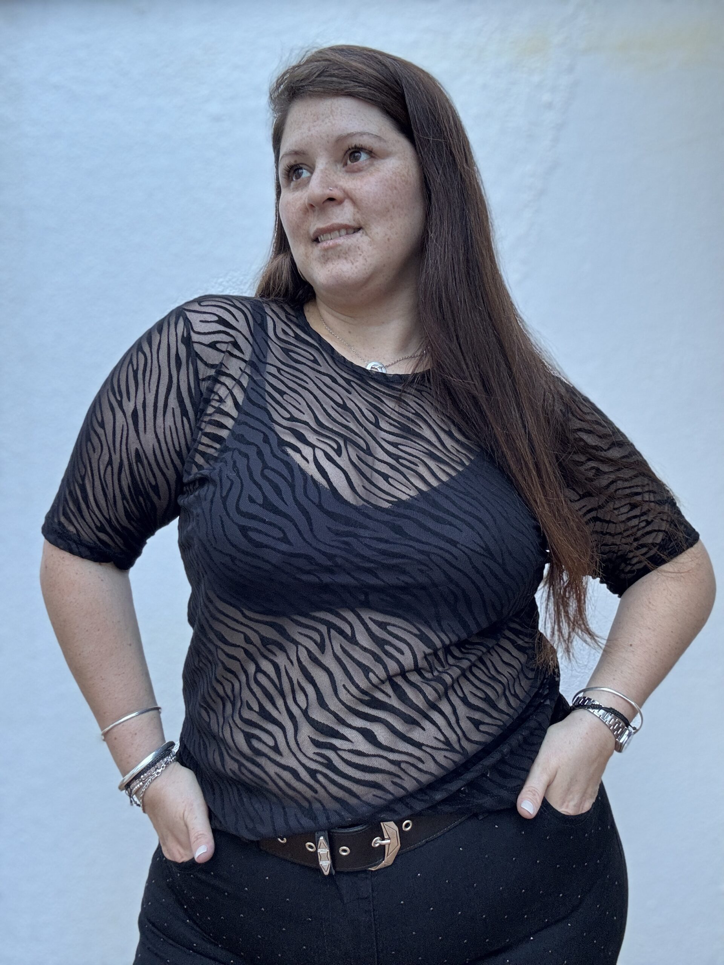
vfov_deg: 60.0
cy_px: 482
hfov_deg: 46.8
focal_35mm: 30
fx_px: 837
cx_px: 362
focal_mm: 2.69
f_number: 1.9
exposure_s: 1/73
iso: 80
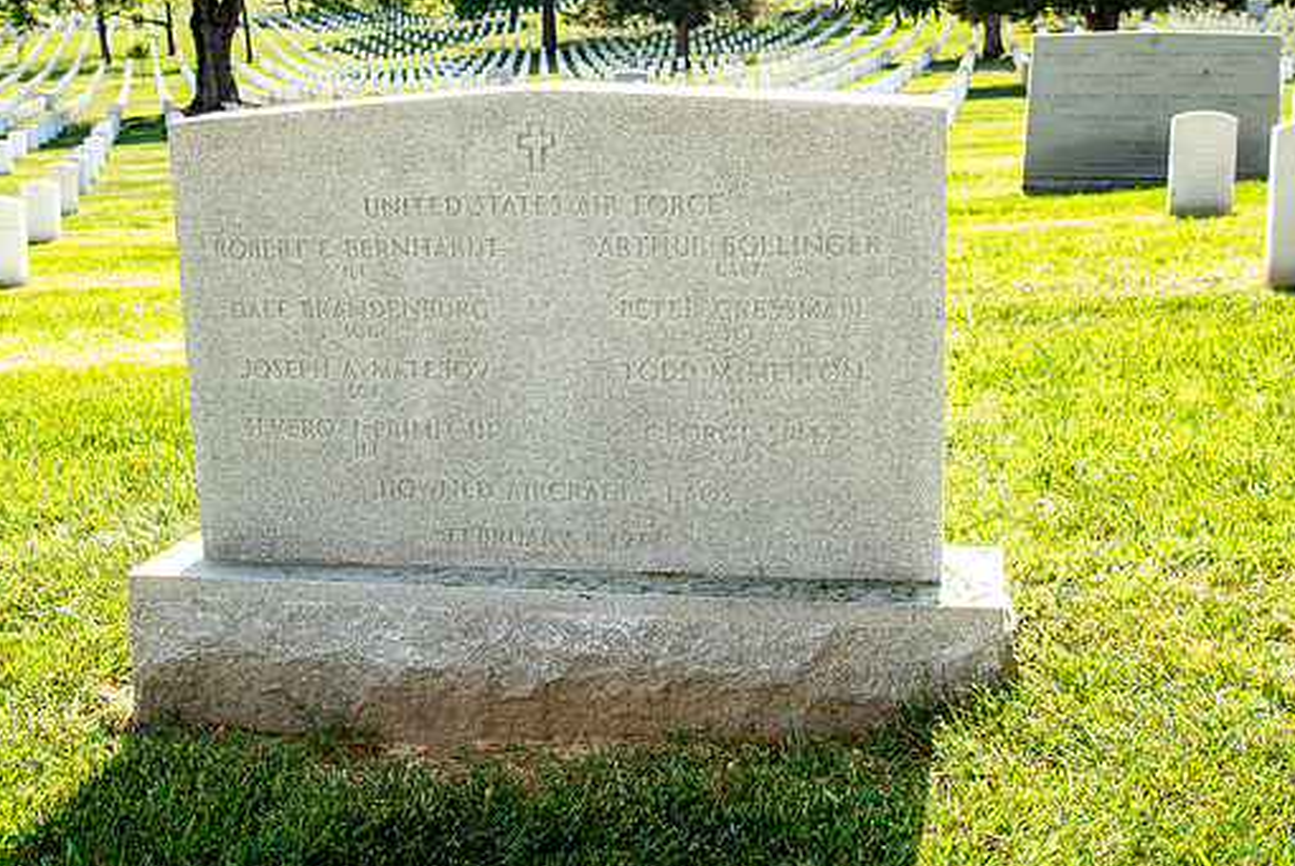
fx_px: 1728
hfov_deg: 41.0
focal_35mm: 48
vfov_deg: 28.1
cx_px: 558
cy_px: 355
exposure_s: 1/125
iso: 110
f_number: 6.3
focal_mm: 27
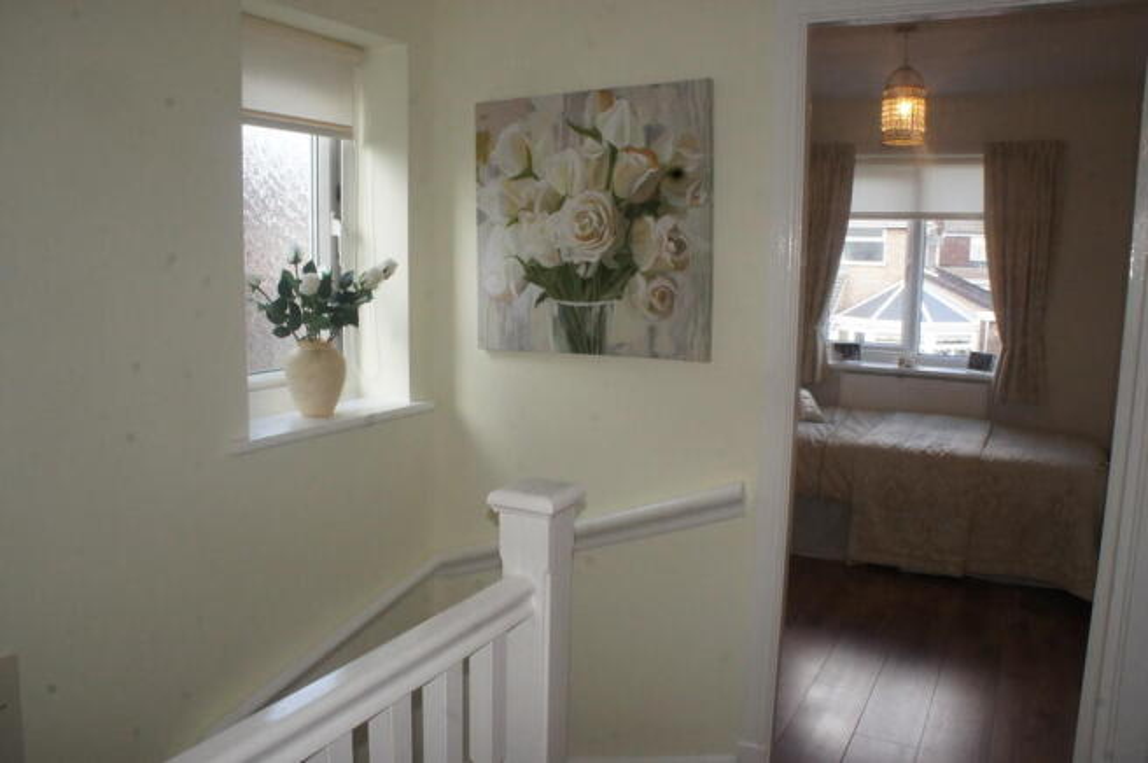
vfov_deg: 47.8
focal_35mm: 27
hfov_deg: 67.4
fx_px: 860
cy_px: 382
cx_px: 574
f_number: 16
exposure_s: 1/60
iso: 1600
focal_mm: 18
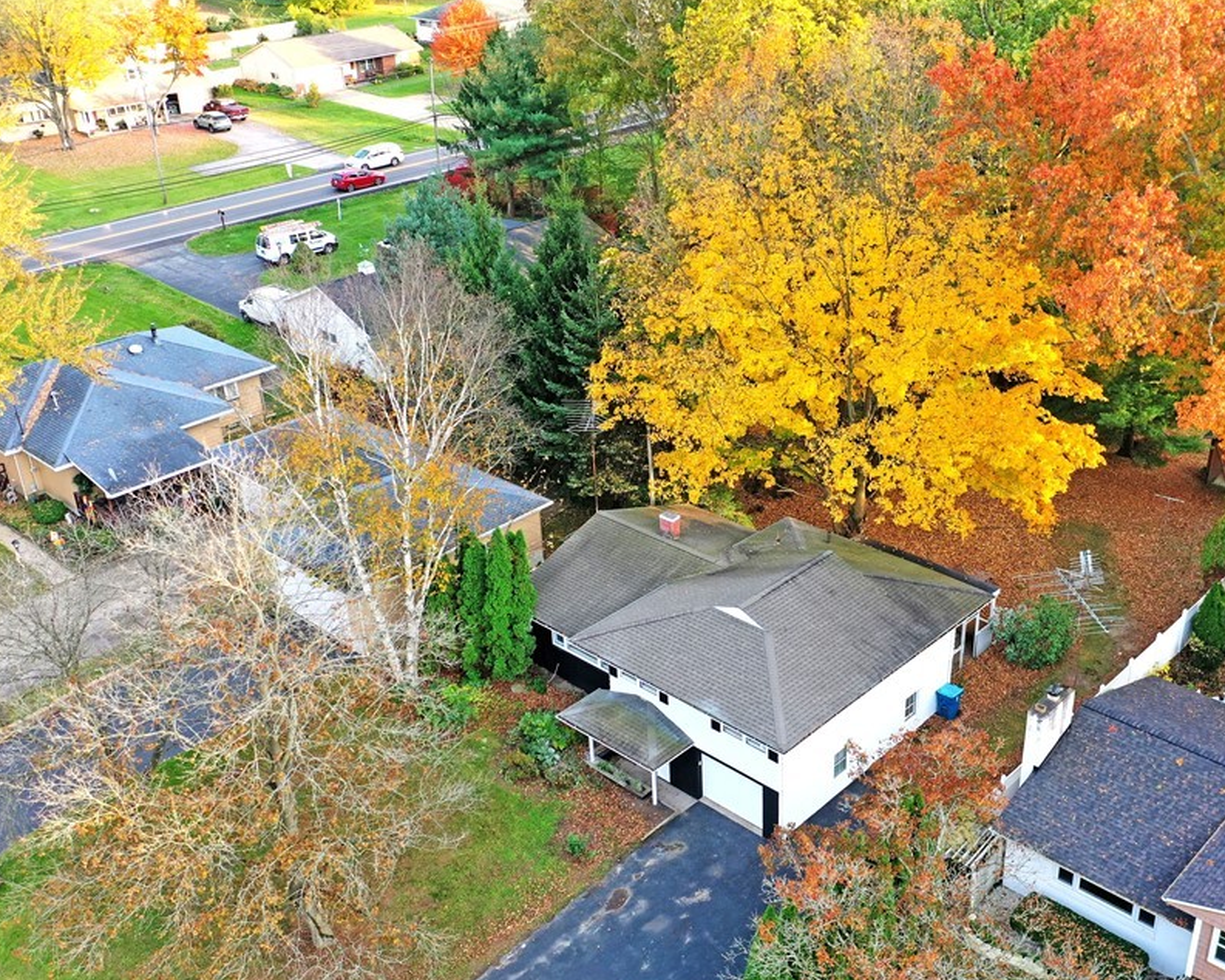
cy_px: 516
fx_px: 1305
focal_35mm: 36
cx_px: 687
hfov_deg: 50.2
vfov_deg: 41.1
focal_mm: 10.26
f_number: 4
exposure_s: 1/80
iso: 100
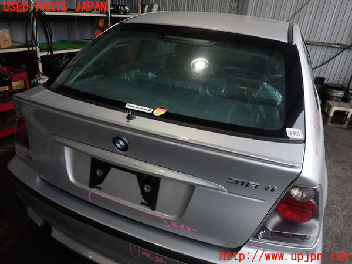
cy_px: 132
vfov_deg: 54.9
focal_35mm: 25
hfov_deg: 69.4
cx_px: 176
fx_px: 254
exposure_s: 1/80
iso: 100
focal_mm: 4.5
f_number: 2
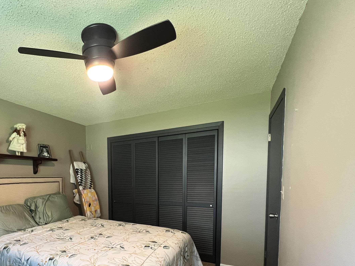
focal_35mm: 19
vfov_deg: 65.3
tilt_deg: -4.6
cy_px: 193
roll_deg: +1.3
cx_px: 107
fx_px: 195
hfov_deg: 80.6
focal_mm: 1.57
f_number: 1.8
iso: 400
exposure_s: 1/60
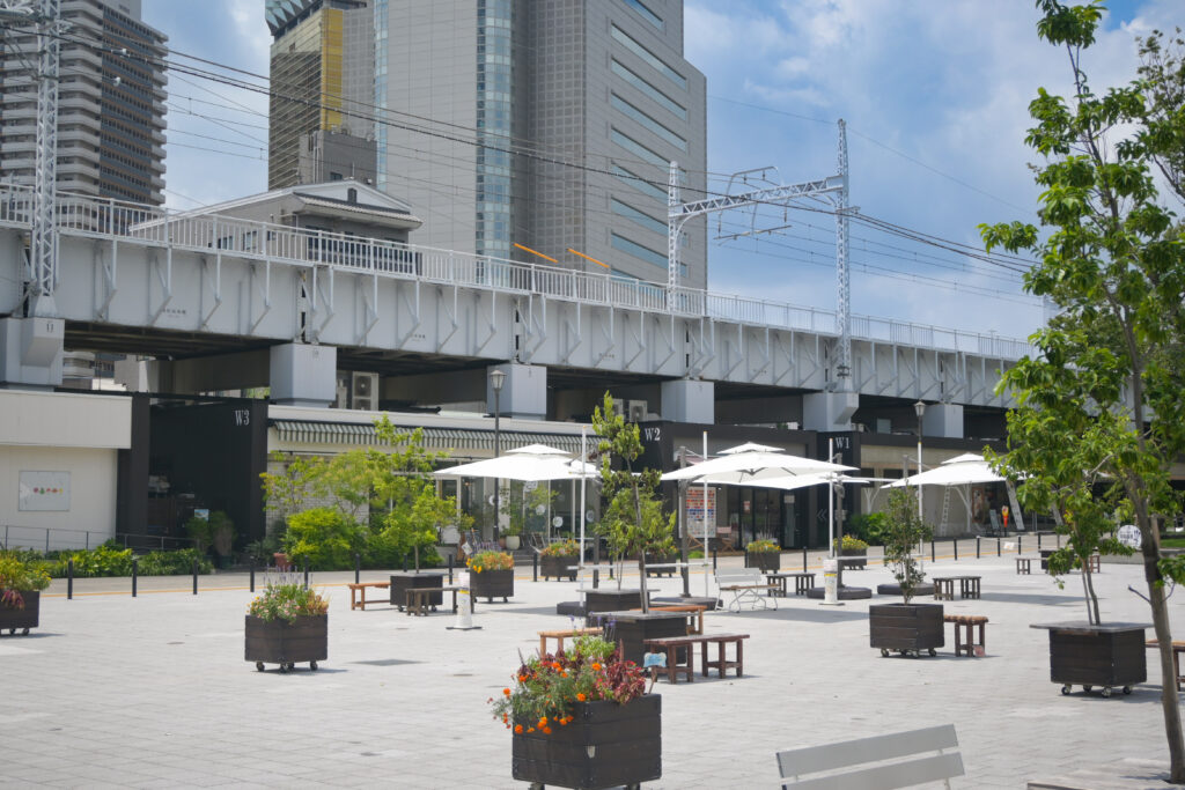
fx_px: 1506
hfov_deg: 43.0
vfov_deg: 29.4
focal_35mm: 46
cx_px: 592
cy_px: 395
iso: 100
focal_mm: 30.5
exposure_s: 1/1250
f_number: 4.8
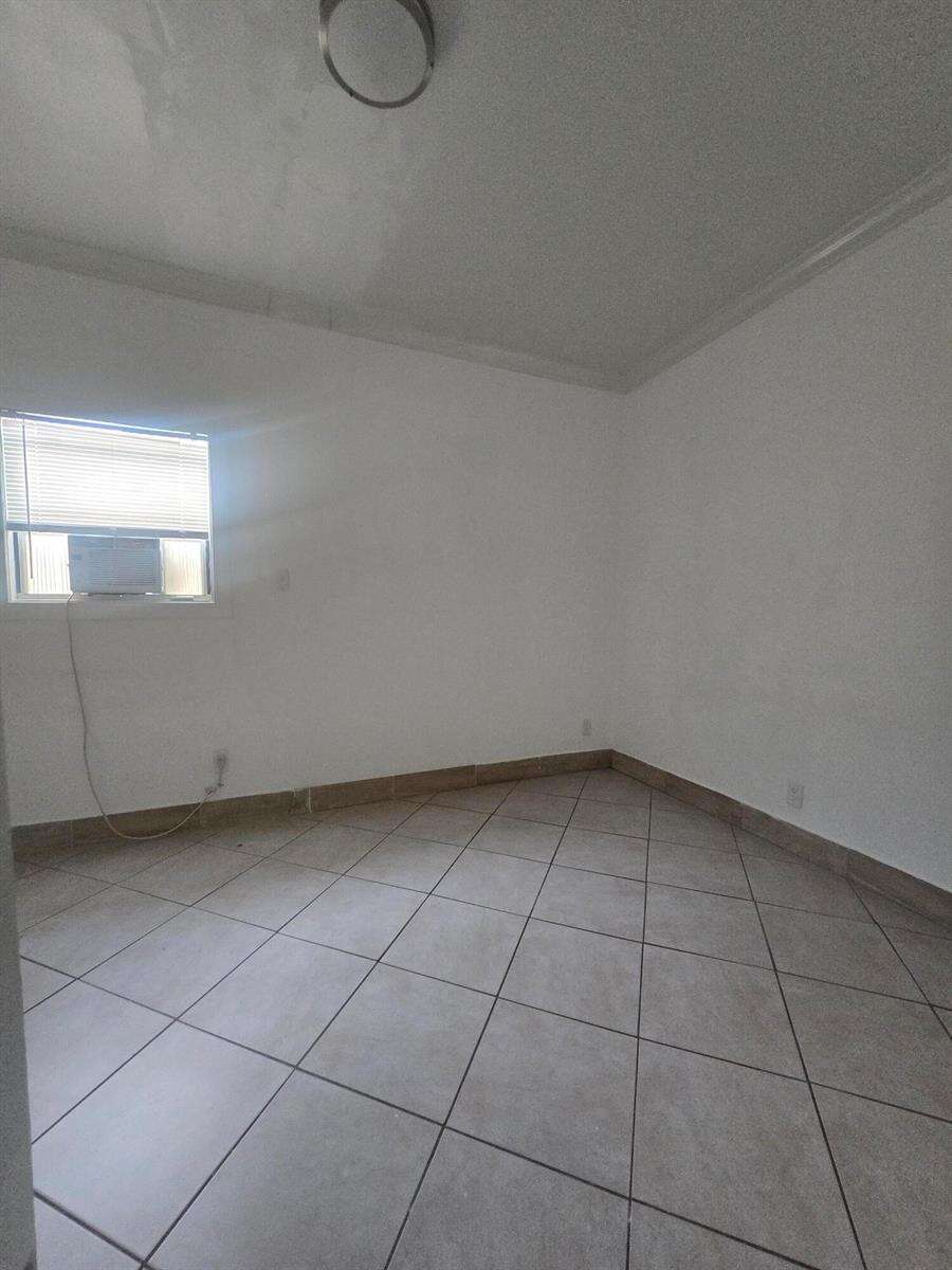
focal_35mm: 13
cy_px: 635
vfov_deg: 106.2
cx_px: 476
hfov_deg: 89.9
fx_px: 477
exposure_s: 1/60
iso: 500
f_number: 2.2
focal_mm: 2.2
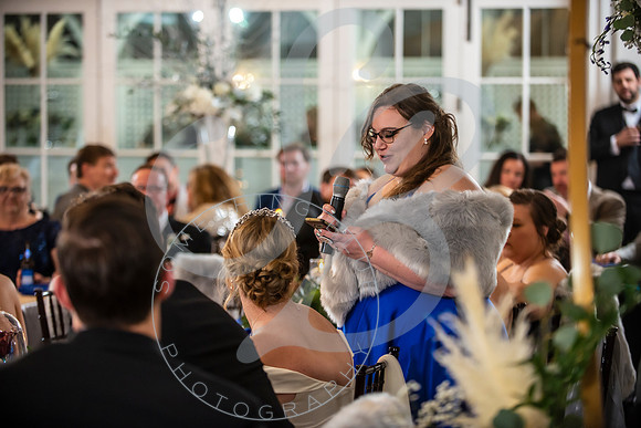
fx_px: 1838
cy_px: 214
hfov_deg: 19.8
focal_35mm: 103
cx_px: 323
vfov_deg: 13.3
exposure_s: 1/200
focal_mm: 102
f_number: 2.8
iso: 1600
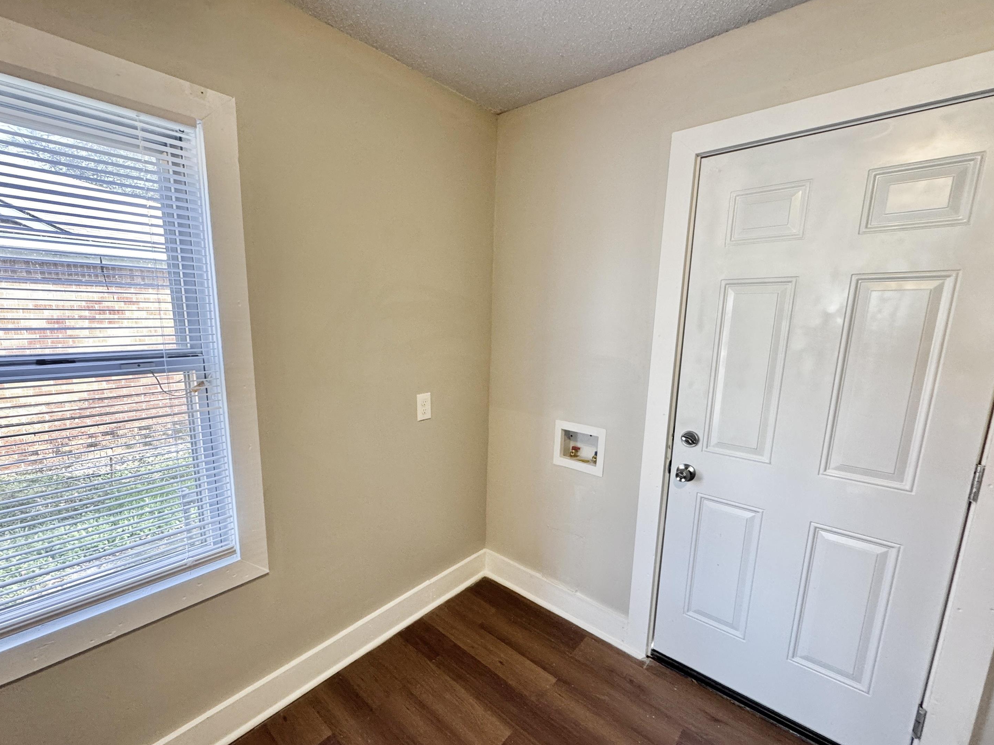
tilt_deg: -11.4
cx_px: 481
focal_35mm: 15
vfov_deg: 81.6
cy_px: 397
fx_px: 431
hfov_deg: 98.1
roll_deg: -2.2
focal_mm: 2.22
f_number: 2.2
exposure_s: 1/60
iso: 200
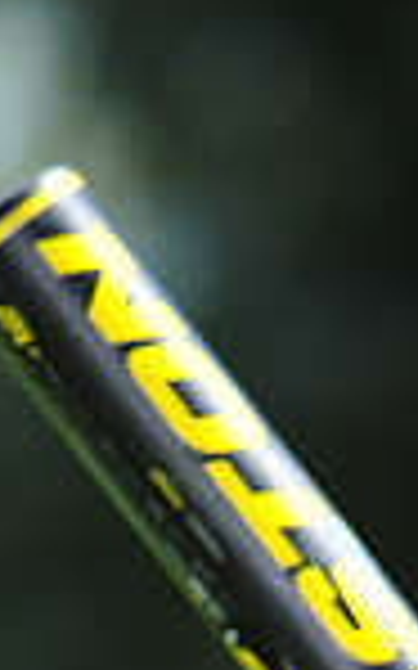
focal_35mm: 793
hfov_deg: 1.7
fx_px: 14468
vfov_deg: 2.6
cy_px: 1214
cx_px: 458
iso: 200
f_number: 4.5
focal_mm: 200
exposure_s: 1/640
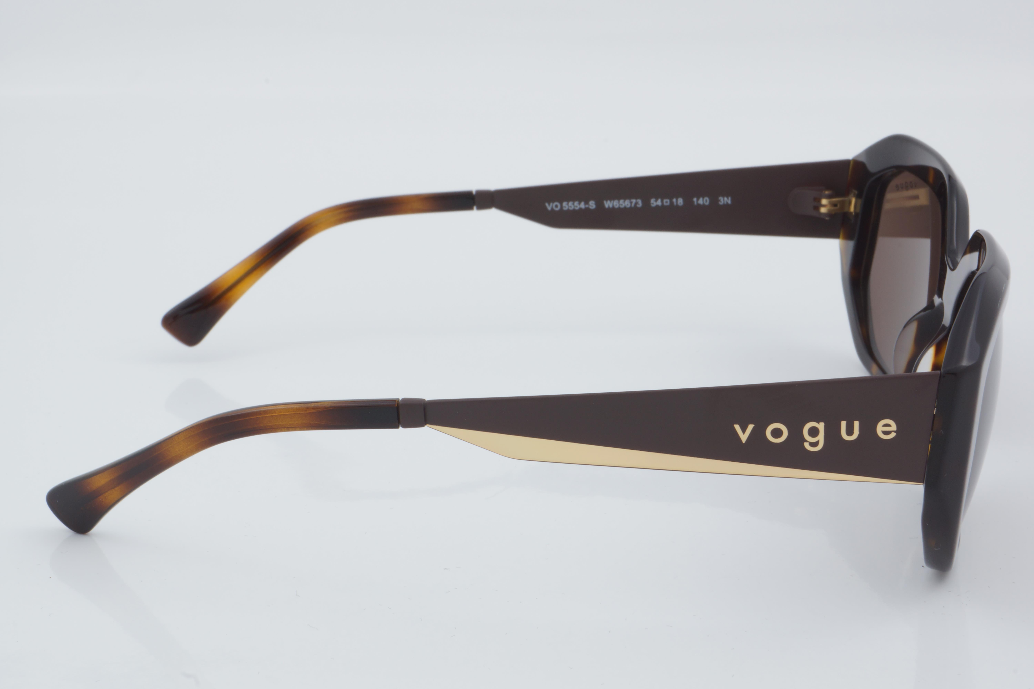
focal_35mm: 75
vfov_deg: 18.2
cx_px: 517
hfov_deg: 27.0
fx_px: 2154
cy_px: 344
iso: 100
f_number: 32
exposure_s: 1/4
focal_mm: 50
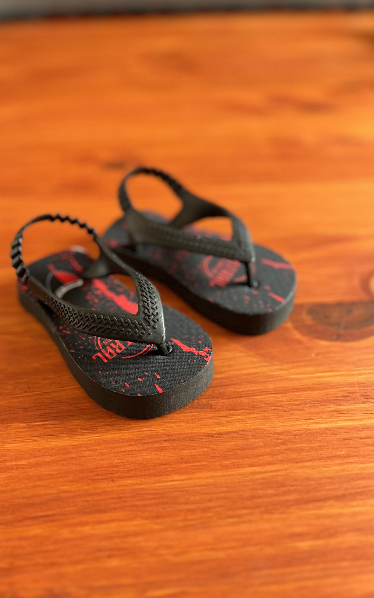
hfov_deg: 44.4
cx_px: 157
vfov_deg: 66.5
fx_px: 457
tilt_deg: -43.5
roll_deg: +1.6
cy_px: 303
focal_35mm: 28
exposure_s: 1/50
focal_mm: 5.1
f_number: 1.6
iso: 125
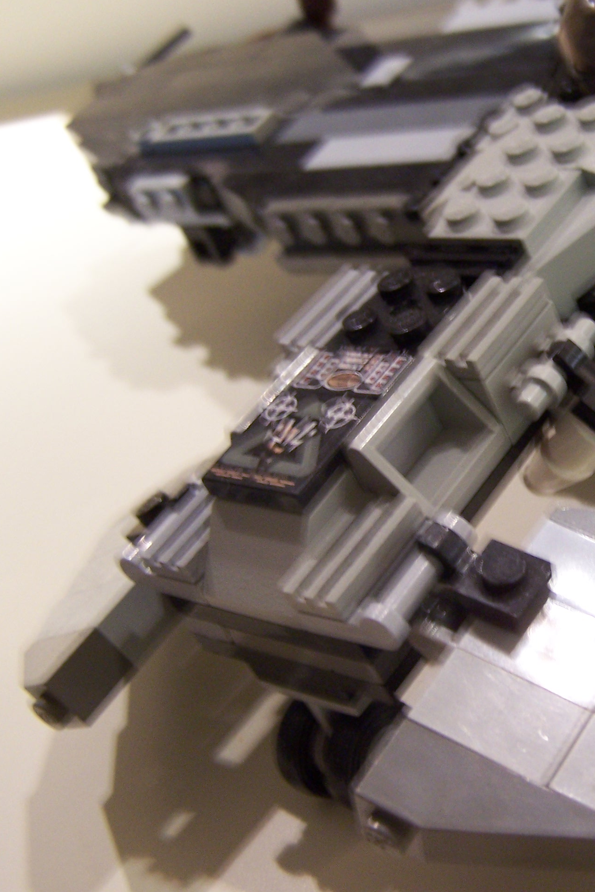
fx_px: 1314
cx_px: 586
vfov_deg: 37.5
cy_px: 445
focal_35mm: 53
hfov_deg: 24.4
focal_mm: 6.3
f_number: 2.8
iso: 140
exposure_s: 1/8
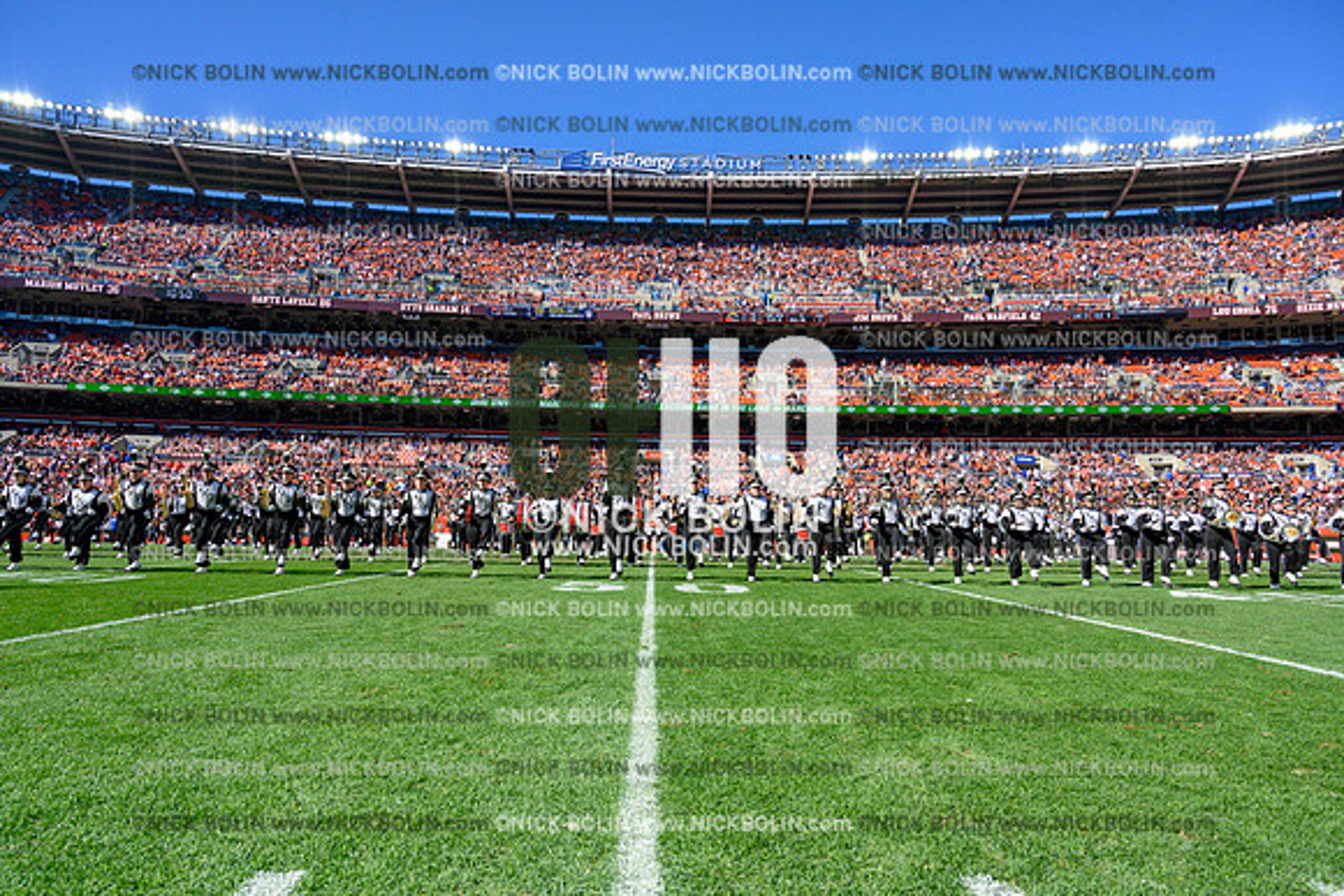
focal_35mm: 24
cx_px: 672
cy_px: 448
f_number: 8
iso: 1000
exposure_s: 1/3200
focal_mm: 24
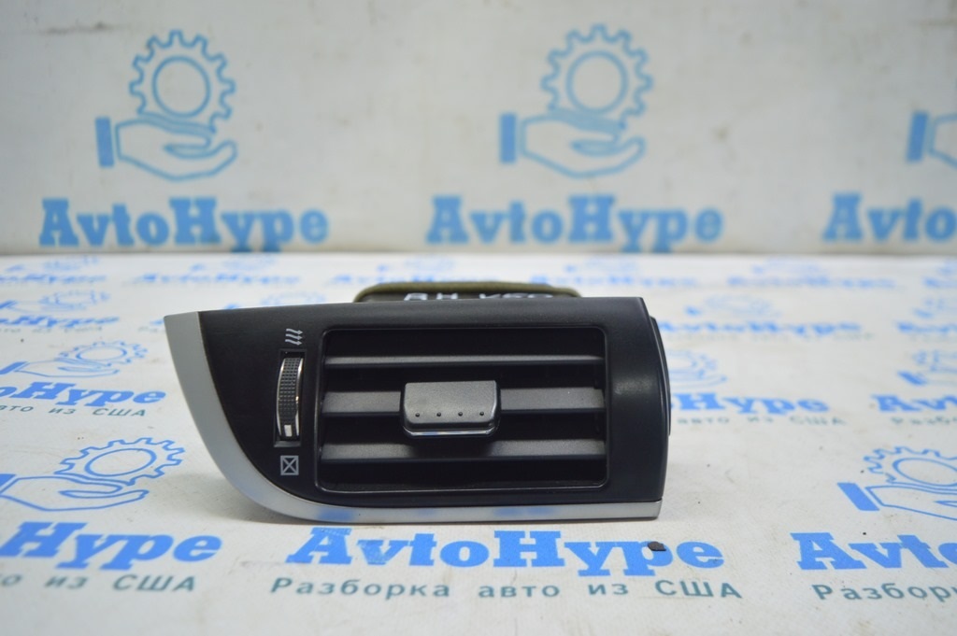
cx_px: 478
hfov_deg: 62.0
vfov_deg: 43.5
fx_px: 797
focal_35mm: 30
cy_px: 318
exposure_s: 1/40
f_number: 3.8
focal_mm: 20
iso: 400
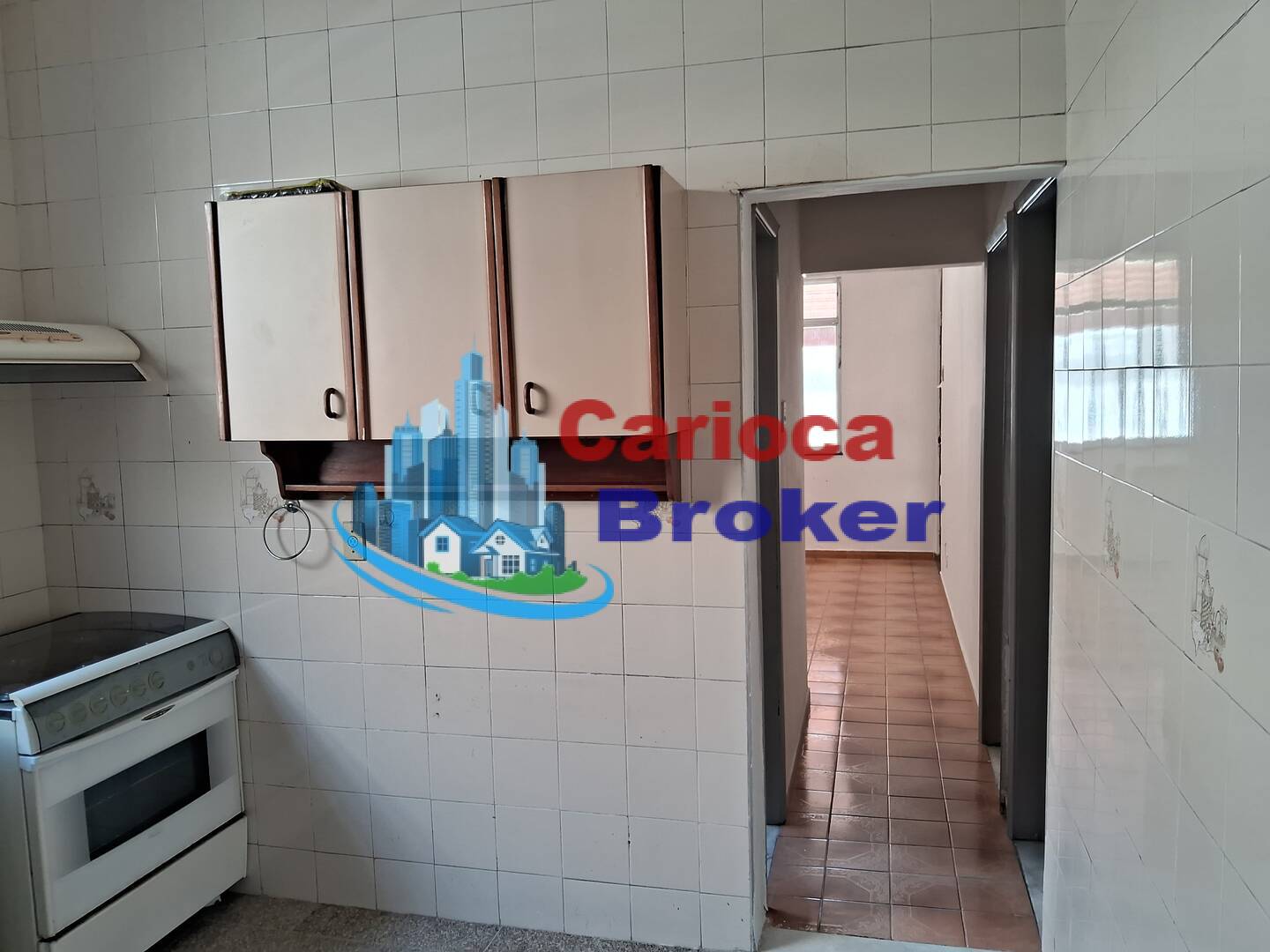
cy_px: 476
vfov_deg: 53.1
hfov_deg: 67.3
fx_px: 954
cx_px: 635
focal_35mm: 26
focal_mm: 3.98
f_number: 1.8
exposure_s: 1/40
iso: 320
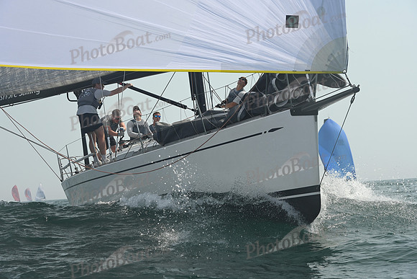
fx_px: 1216
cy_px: 140
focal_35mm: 105
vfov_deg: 13.0
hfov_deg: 19.5
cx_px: 208
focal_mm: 105
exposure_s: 1/1250
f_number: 8
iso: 320
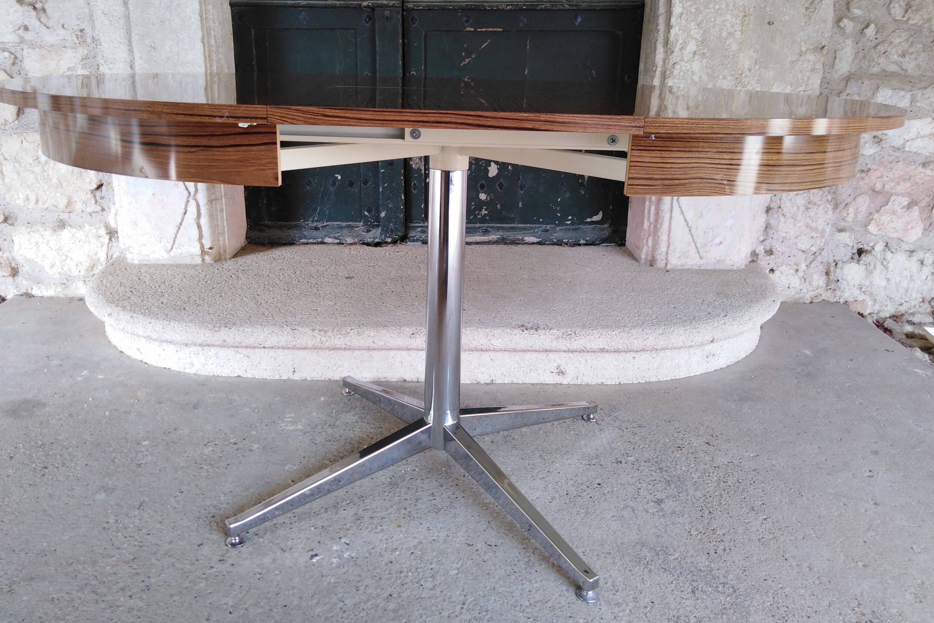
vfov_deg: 47.8
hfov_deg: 67.4
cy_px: 268
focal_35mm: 27
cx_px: 451
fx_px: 700
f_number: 2.2
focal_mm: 3.46
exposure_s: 1/33.3
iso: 122
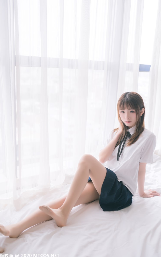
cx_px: 81
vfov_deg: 54.0
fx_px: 253
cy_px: 129
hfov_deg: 35.3
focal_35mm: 36
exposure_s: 1/125
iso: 400
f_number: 2.2
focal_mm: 35
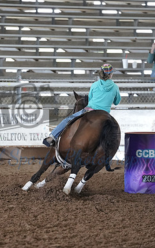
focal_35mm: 308
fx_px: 2082
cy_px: 124
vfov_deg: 6.8
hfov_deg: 4.3
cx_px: 41
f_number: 2.8
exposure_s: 1/1000
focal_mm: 200
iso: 6400
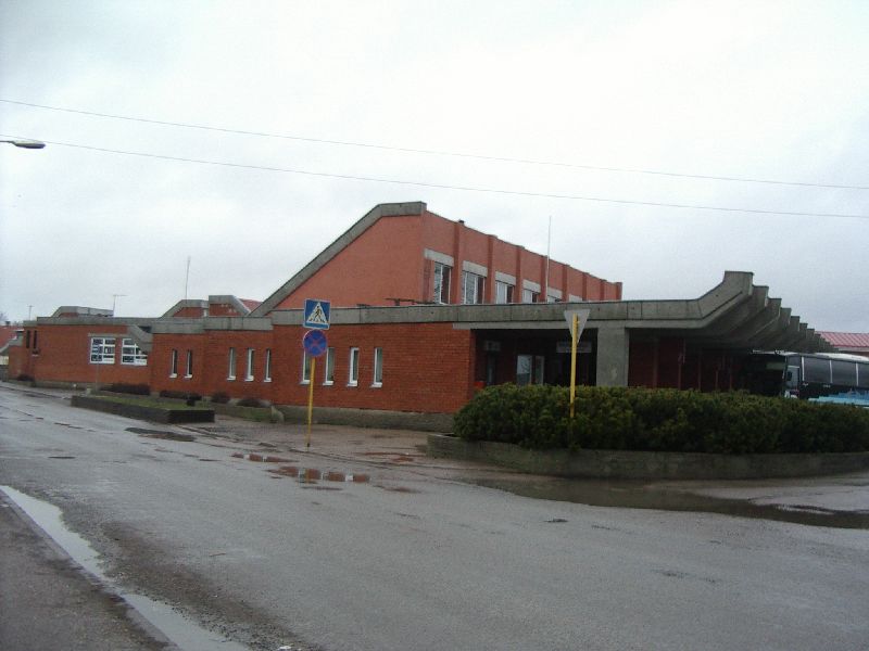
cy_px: 326
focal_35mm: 38
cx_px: 434
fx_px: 954
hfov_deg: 49.0
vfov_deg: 37.7
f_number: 2.6
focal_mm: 5.8
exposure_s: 1/30
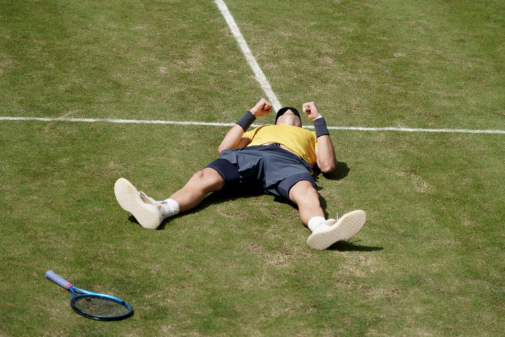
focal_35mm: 200
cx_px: 252
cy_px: 168
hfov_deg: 10.3
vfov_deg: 6.9
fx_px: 2805
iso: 640
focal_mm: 200
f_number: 6.3
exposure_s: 1/4000
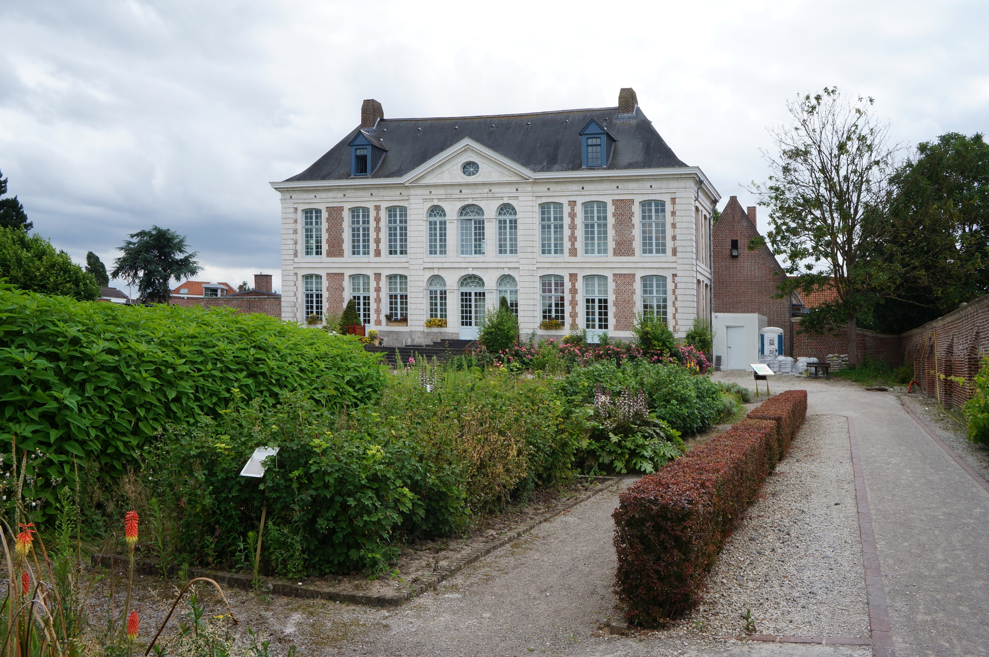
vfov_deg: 43.5
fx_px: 823
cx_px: 494
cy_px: 328
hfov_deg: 62.0
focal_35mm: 30
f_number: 13
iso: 200
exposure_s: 1/160
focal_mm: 20
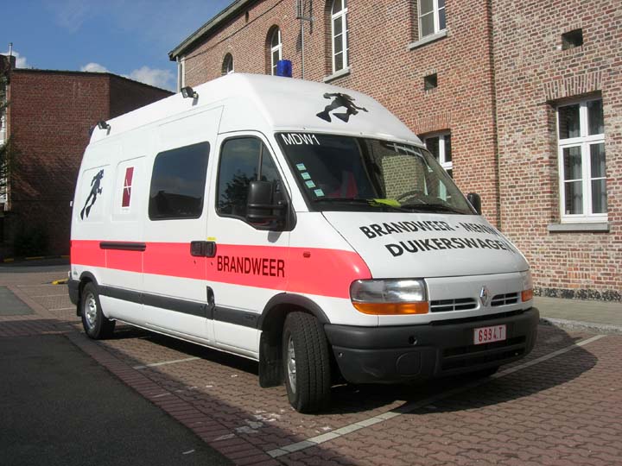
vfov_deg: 37.7
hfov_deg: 49.0
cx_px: 311
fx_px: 683
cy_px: 233
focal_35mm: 38
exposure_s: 1/868
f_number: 4.8
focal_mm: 7.8
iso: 64
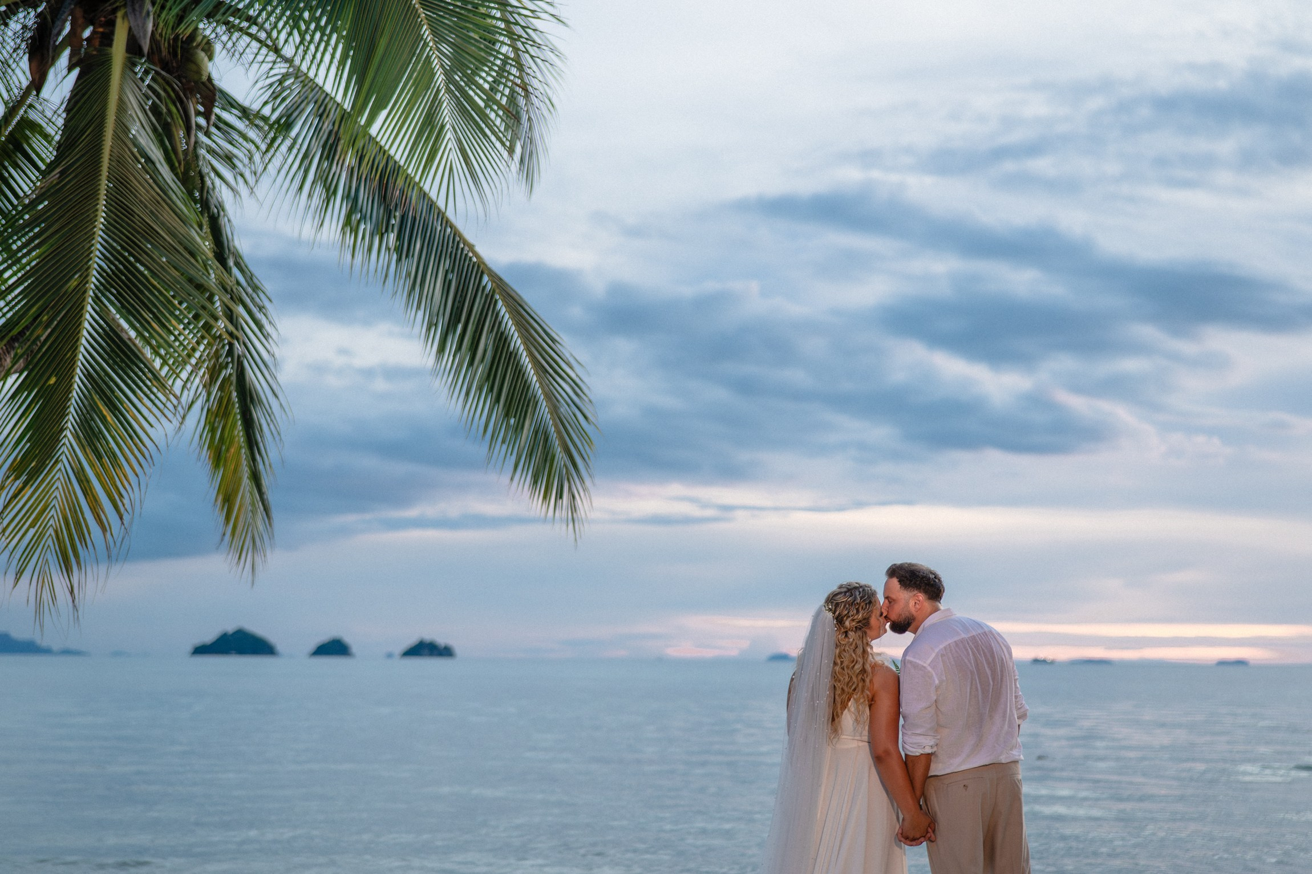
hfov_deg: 37.8
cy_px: 437
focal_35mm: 53
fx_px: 1917
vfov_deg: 25.7
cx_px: 656
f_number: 2
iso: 1250
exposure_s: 1/400
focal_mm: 50
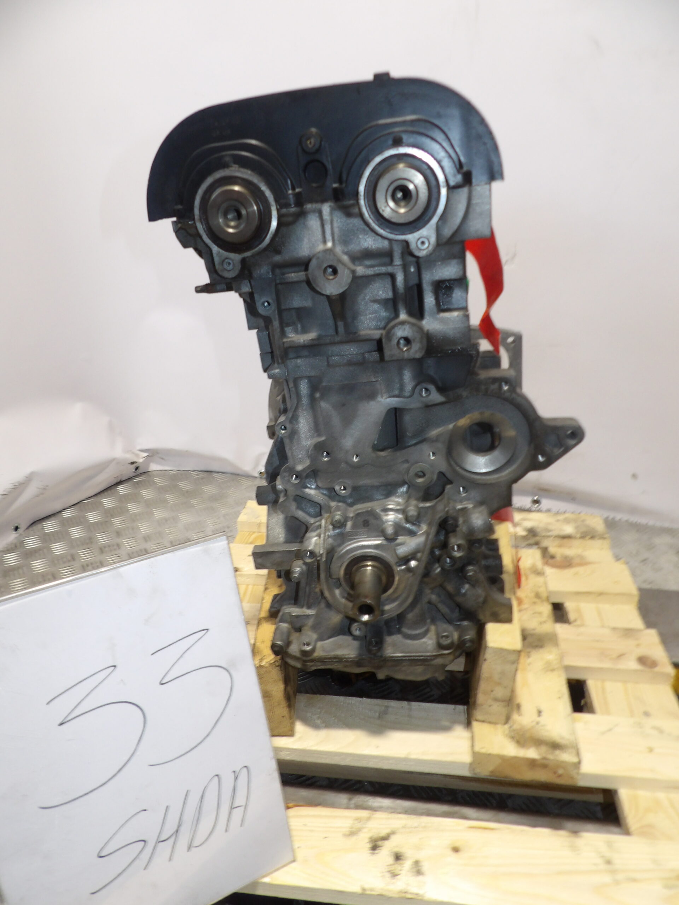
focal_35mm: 24
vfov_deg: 71.6
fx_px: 628
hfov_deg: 56.8
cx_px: 340
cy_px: 452
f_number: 2.8
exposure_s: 1/33
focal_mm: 4.3
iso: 160
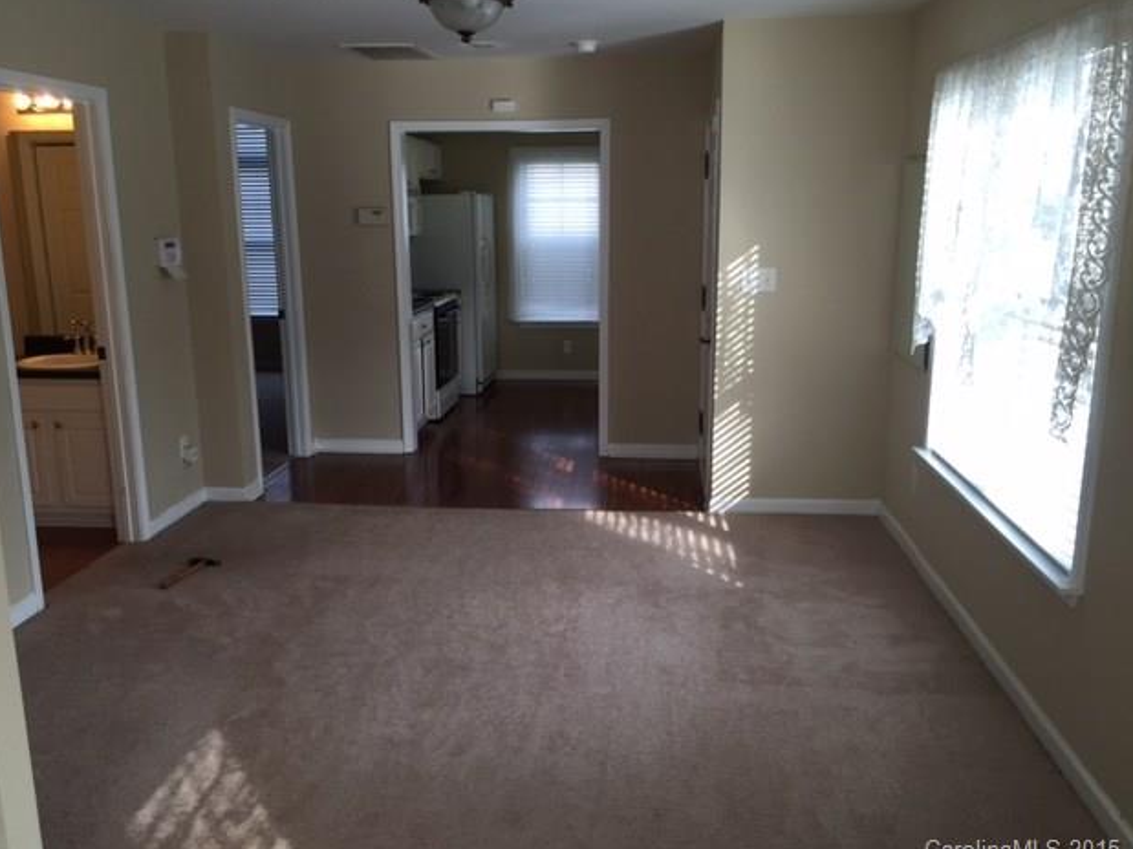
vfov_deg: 46.8
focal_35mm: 30
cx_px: 549
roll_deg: +0.3
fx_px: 982
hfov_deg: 60.0
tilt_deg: -11.6
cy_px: 428
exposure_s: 1/60
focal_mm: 4.15
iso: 40
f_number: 2.2
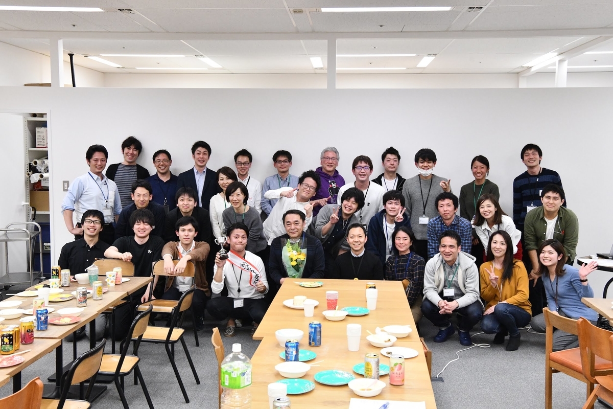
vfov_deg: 31.9
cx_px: 306
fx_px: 715
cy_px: 204
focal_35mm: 42
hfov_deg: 46.4
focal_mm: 42
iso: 8000
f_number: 9
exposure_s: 1/125
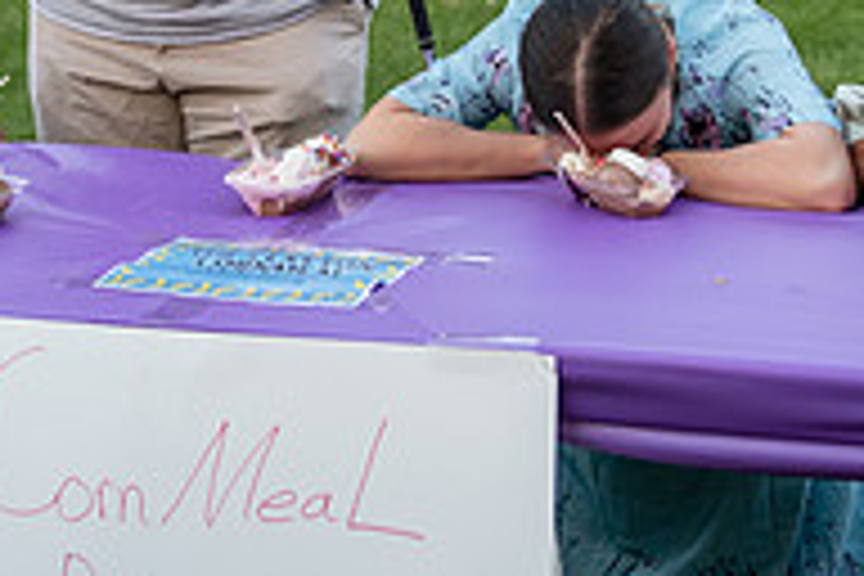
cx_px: 202
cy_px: -142
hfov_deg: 17.7
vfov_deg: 11.6
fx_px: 2760
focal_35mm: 115
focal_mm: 38
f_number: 3.2
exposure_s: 1/400
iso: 800
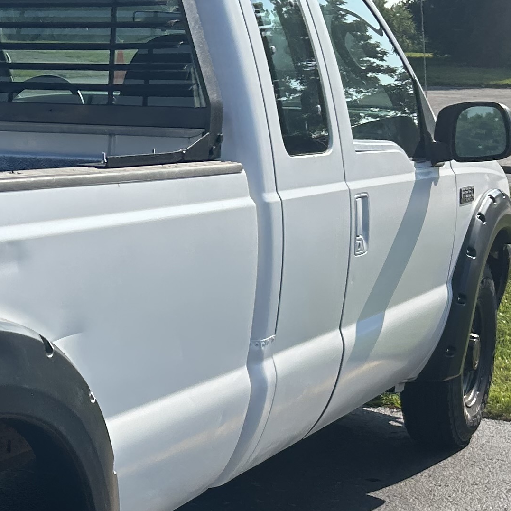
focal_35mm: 86
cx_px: 28
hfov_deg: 19.7
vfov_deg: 20.0
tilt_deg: -12.0
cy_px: 375
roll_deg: -2.1
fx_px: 1436
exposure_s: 1/3571
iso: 50
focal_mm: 5.7
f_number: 1.5
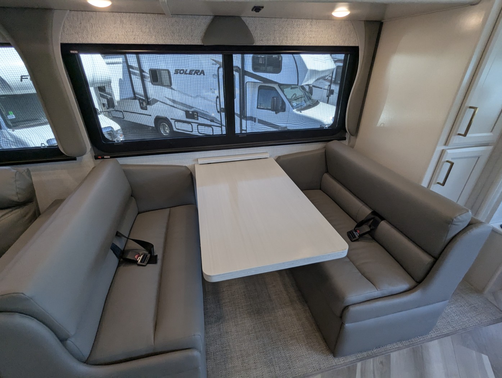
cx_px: 251
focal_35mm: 16
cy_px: 189
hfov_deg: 94.4
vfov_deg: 78.2
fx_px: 232
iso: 142
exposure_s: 1/209
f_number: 2.2
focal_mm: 2.35
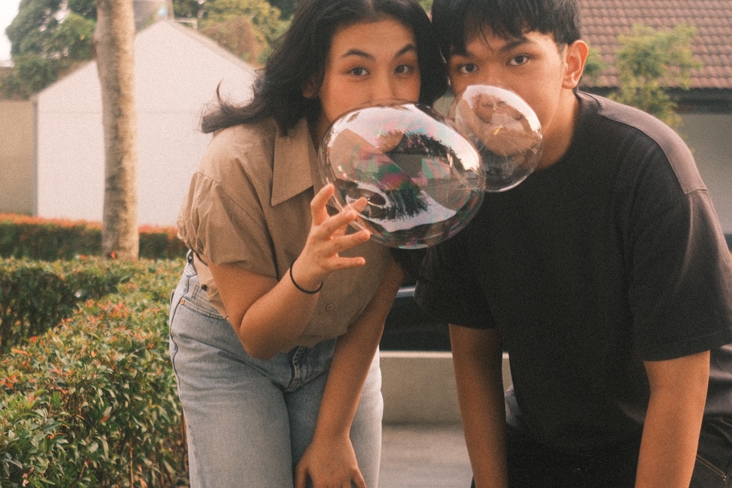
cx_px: 342
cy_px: 143
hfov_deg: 30.5
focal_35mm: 66
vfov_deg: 20.5
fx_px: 1342
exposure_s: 1/150
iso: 320
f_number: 2.8
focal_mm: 27
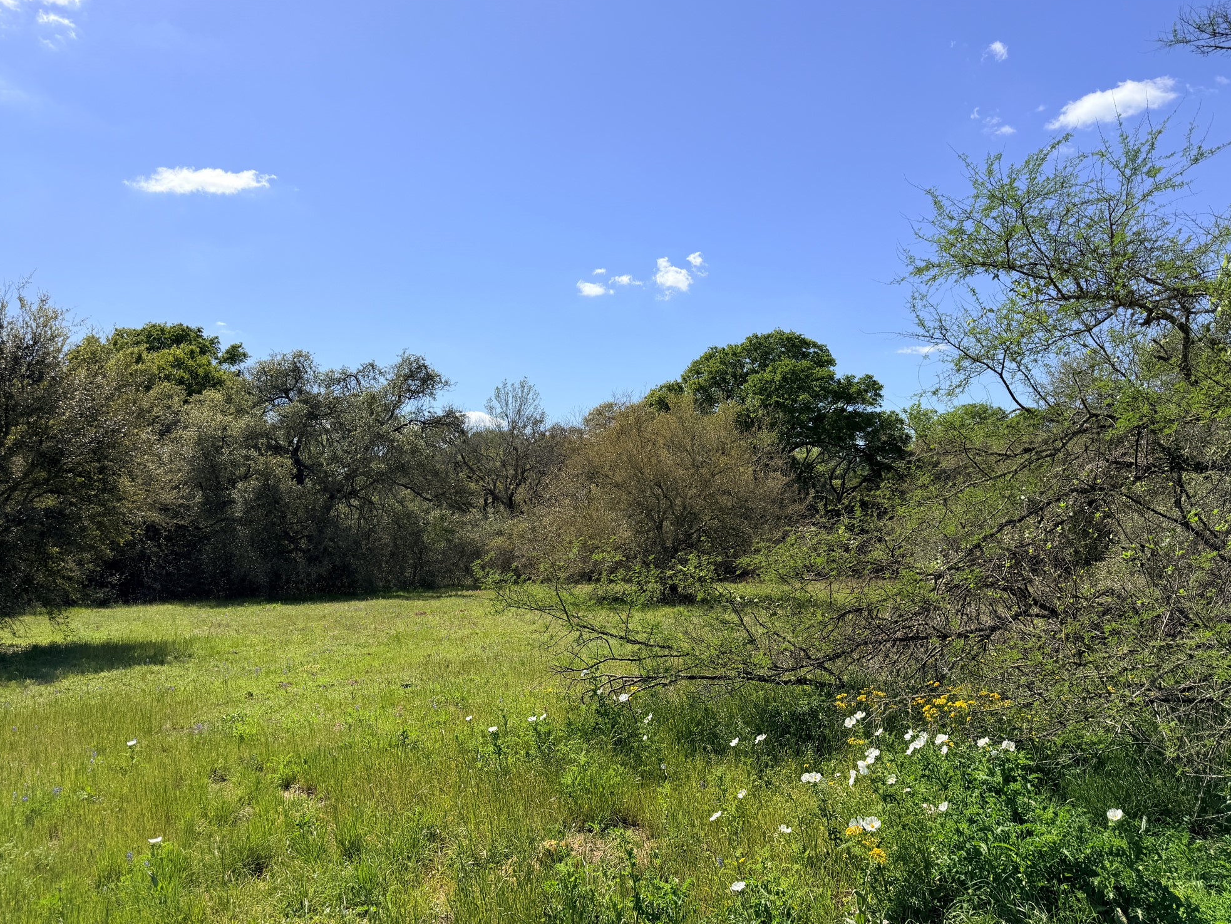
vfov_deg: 54.9
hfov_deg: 69.4
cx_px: 600
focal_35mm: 25
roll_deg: +0.6
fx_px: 889
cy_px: 452
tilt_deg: +4.4
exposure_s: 1/6711
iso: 80
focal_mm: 6.76
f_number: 1.78
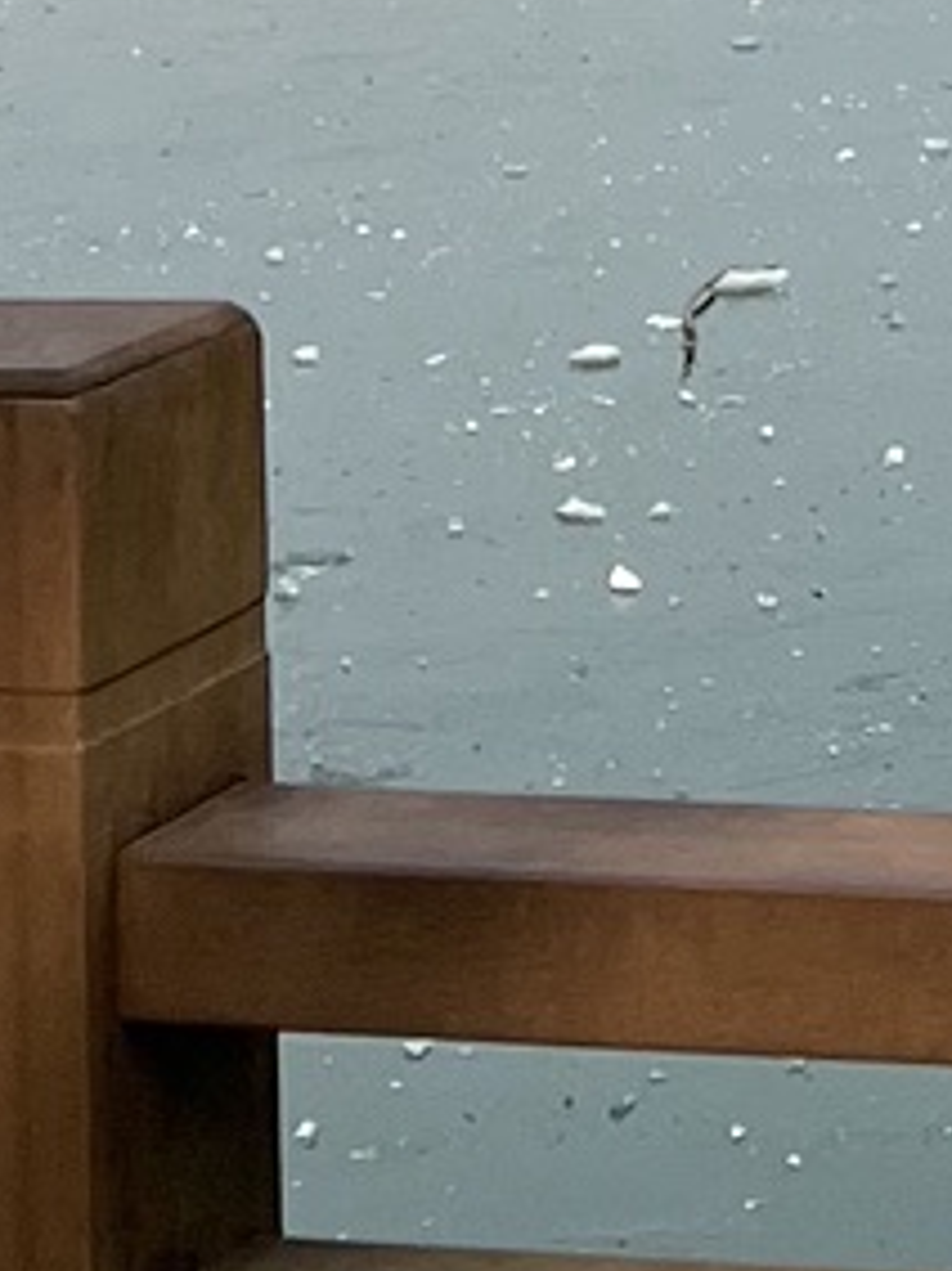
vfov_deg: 10.1
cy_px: -1042
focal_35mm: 184
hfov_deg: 7.7
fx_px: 6752
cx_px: 1908
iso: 50
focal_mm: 5.7
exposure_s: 1/4630
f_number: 1.5
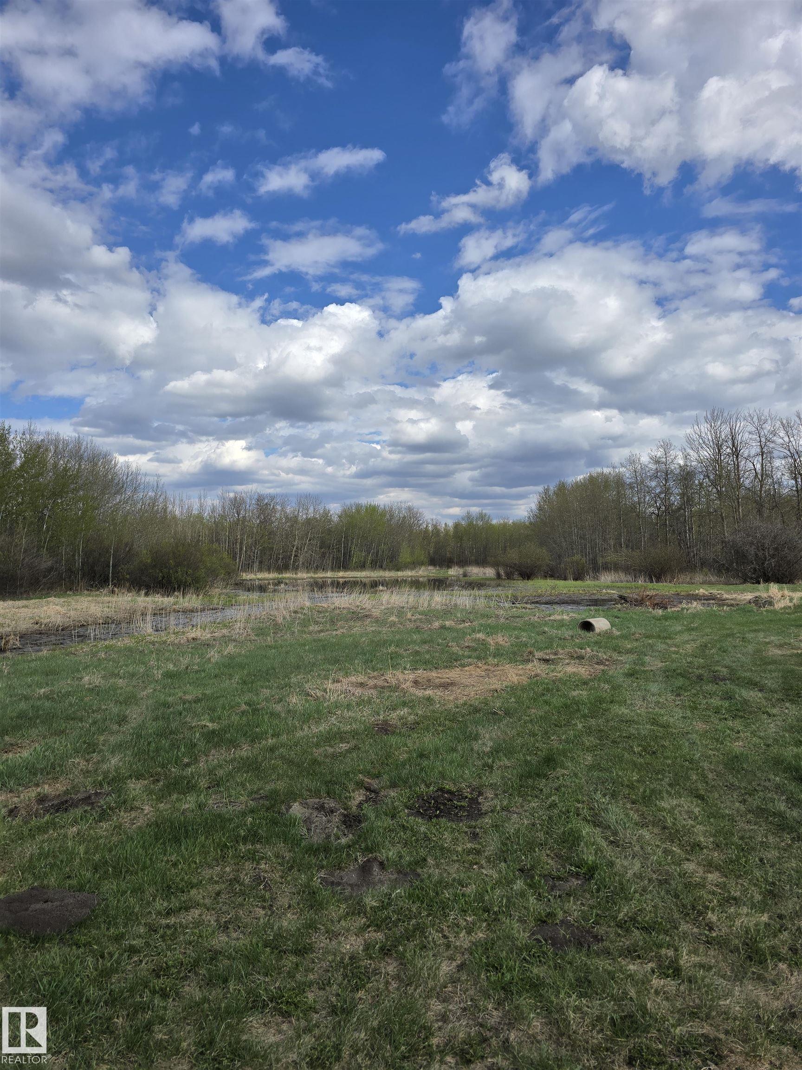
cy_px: 535
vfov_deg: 73.9
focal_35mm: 23
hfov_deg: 58.9
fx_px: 710
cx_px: 401
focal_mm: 6.3
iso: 12
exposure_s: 1/1173
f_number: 1.7
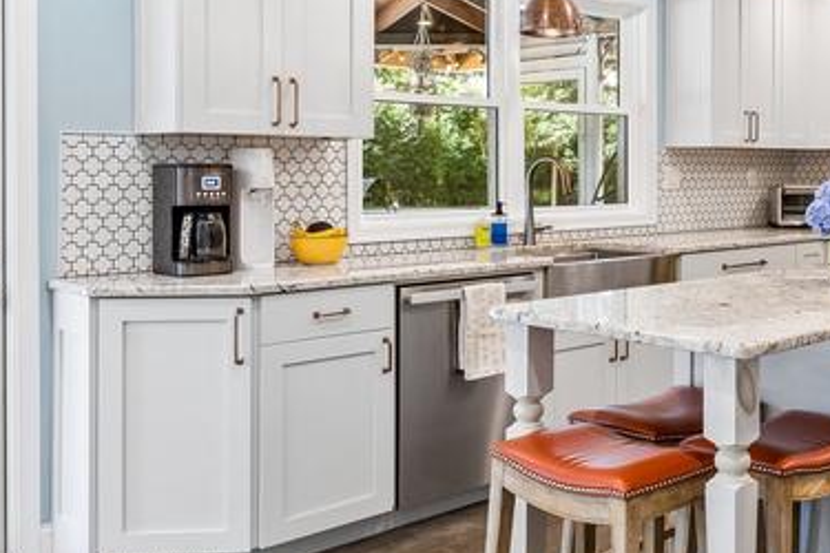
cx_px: 715
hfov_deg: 44.0
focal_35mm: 41
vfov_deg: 32.3
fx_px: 945
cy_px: 169
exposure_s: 1/9
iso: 250
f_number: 8
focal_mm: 10
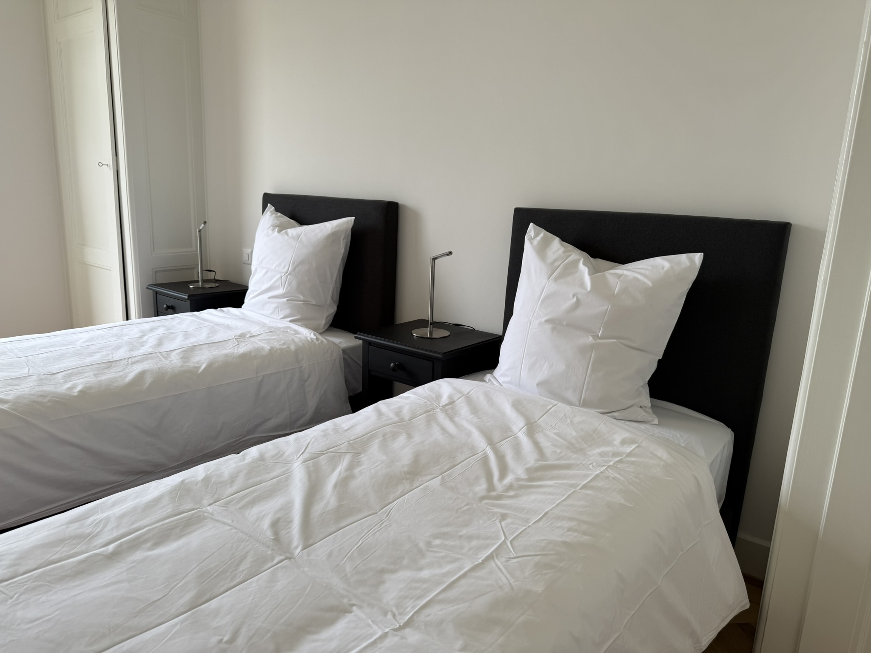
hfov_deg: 71.6
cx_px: 436
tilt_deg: -12.9
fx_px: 604
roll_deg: -1.5
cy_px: 326
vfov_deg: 56.8
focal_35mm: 24
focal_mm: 6.76
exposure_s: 1/121
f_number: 1.78
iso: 64
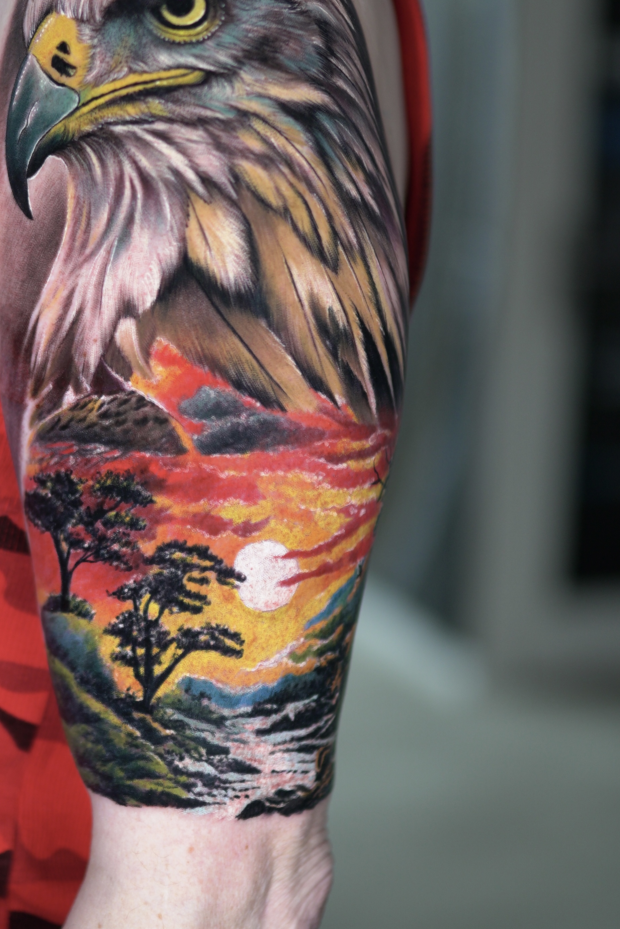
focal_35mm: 66
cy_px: 335
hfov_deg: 20.5
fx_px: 1705
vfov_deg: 30.4
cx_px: 185
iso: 200
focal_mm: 35
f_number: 1.4
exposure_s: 1/80
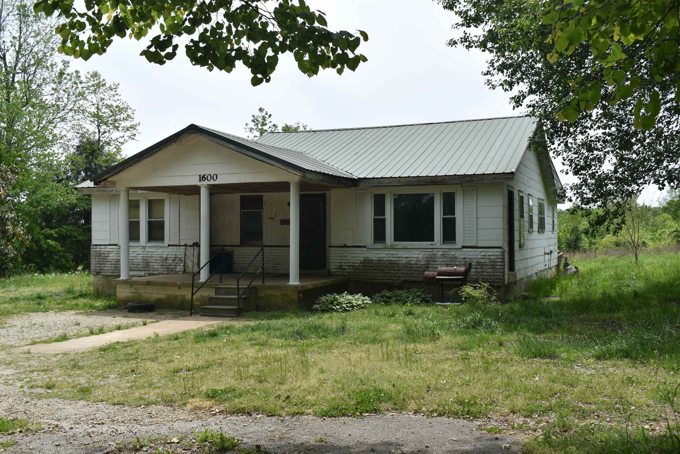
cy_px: 227
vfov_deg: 35.5
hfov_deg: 51.3
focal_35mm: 38
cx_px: 340
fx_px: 708
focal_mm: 25
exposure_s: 1/250
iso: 100
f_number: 8
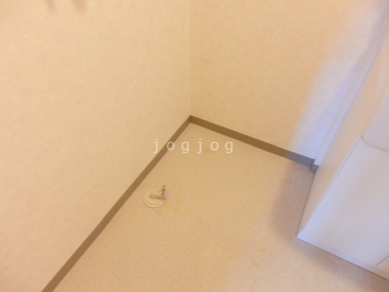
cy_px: 146
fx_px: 270
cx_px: 194
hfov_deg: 71.6
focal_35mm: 24
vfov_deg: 56.8
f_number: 3
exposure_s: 1/30
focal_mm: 4.2
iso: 800
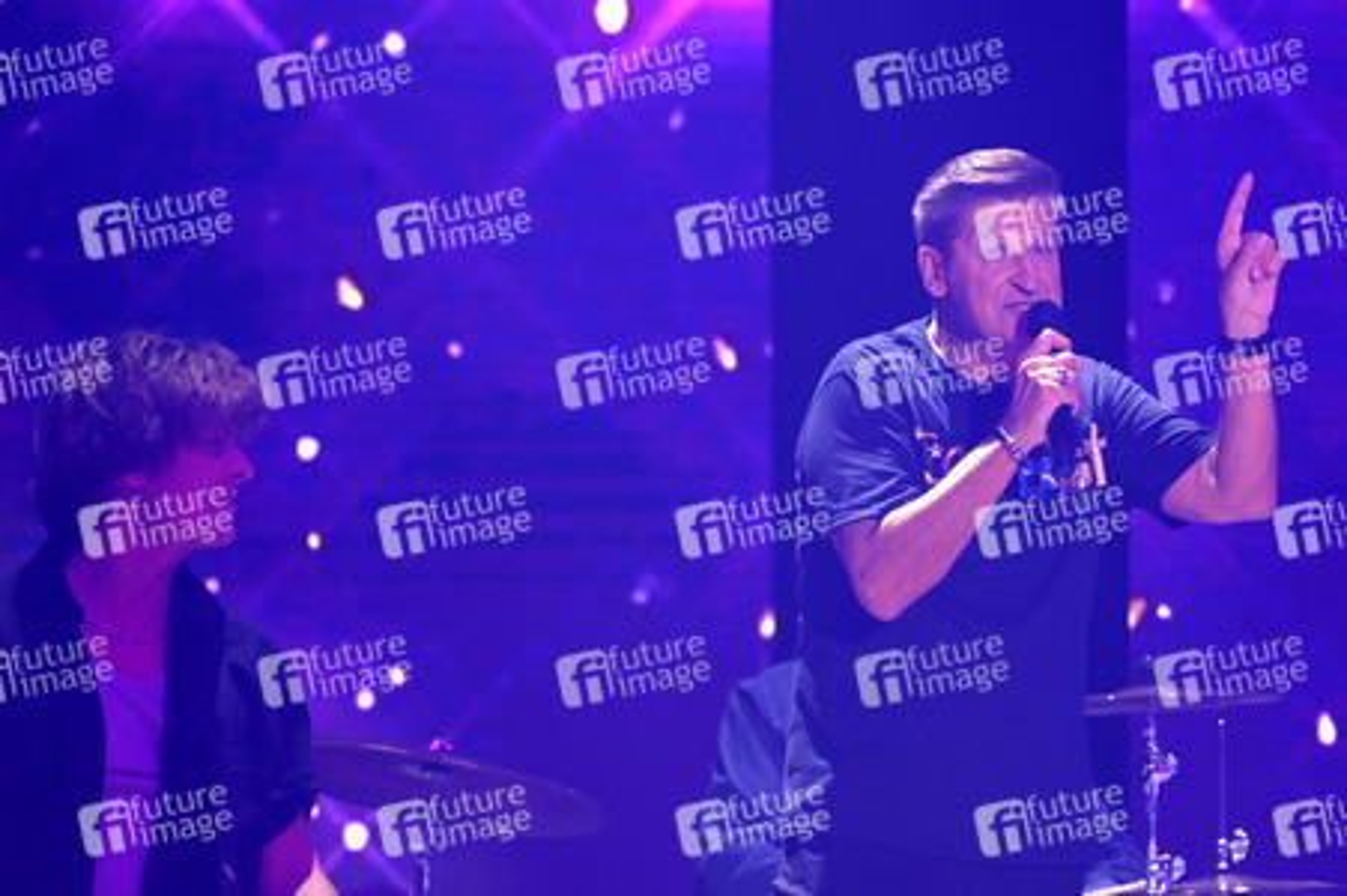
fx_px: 15703
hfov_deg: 4.9
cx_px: 674
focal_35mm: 420
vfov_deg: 3.3
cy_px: 448
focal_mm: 420
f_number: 5.6
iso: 8000
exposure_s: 1/500
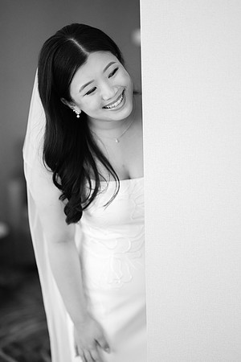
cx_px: 120
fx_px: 853
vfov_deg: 23.9
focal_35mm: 85
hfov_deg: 16.1
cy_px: 181
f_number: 1.8
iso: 2200
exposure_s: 1/2500
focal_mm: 85
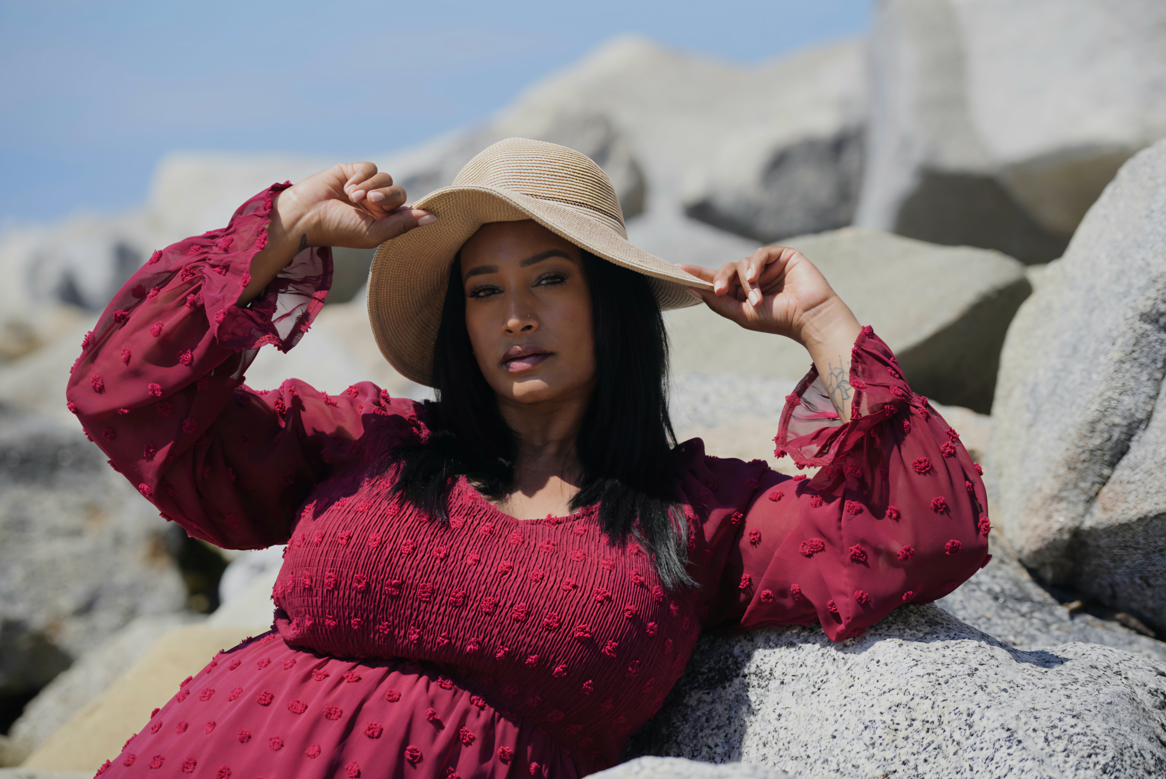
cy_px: 390
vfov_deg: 8.8
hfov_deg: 13.1
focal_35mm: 157
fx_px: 5089
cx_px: 583
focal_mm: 157
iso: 100
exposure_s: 1/667
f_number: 5
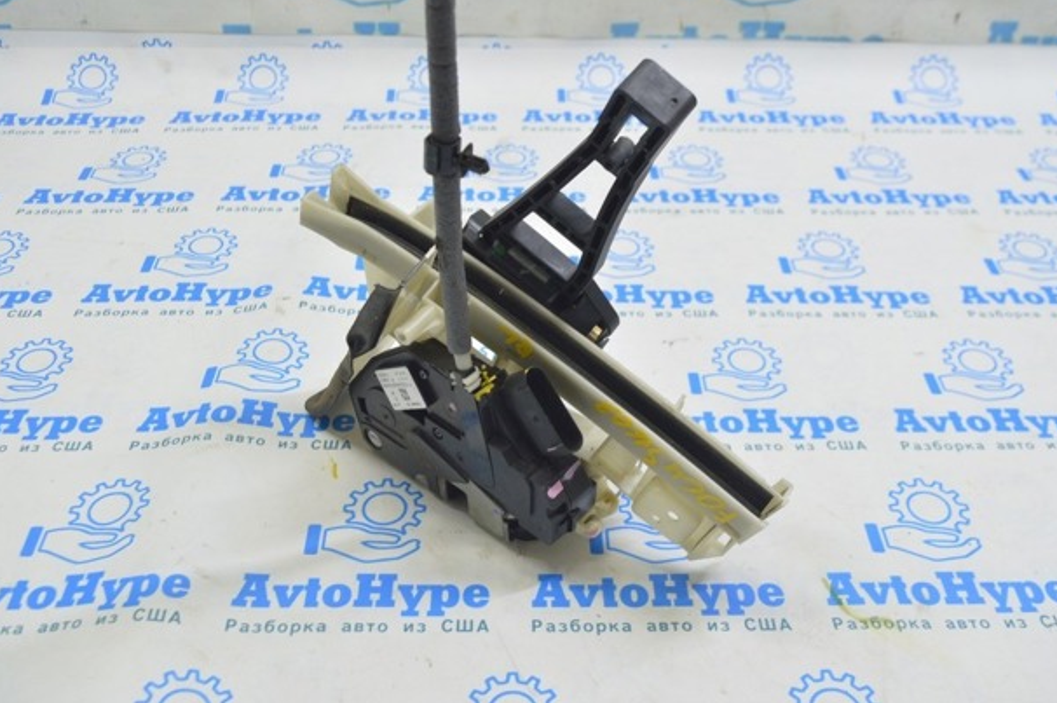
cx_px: 520
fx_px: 1115
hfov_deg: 50.7
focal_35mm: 38
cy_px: 334
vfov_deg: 35.0
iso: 400
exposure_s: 1/20
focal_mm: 24
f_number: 5.6
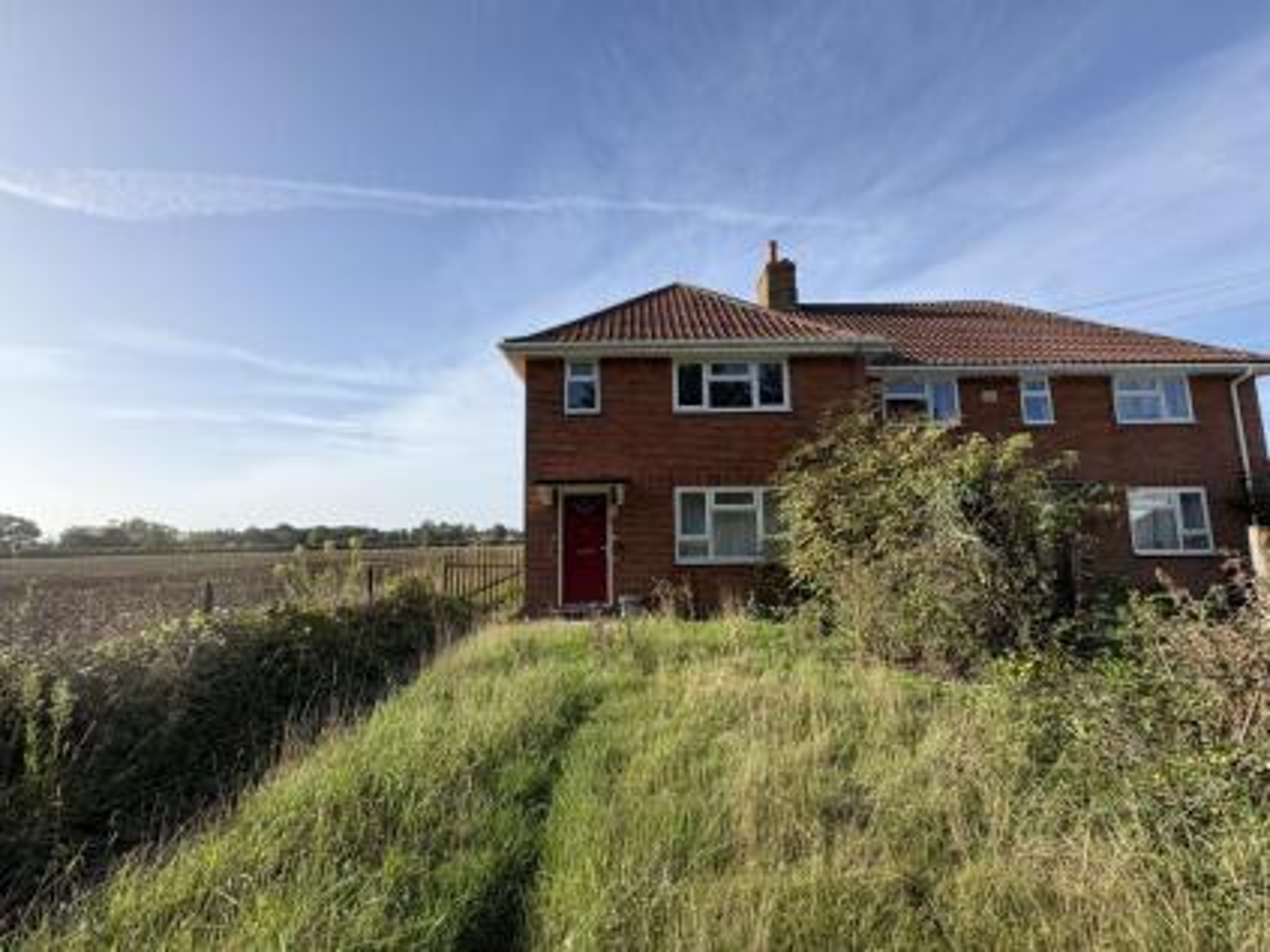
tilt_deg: +7.4
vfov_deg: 85.6
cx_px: 635
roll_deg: +1.7
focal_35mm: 14
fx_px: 513
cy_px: 476
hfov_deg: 102.1
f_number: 2.2
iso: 50
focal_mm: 2.22
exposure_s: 1/1217
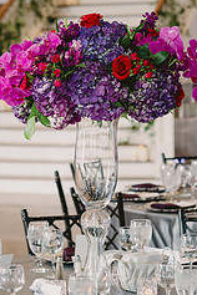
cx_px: 98
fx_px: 1092
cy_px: 116
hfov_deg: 10.3
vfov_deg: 15.4
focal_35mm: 133
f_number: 3.5
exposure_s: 1/200
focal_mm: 70
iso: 1250
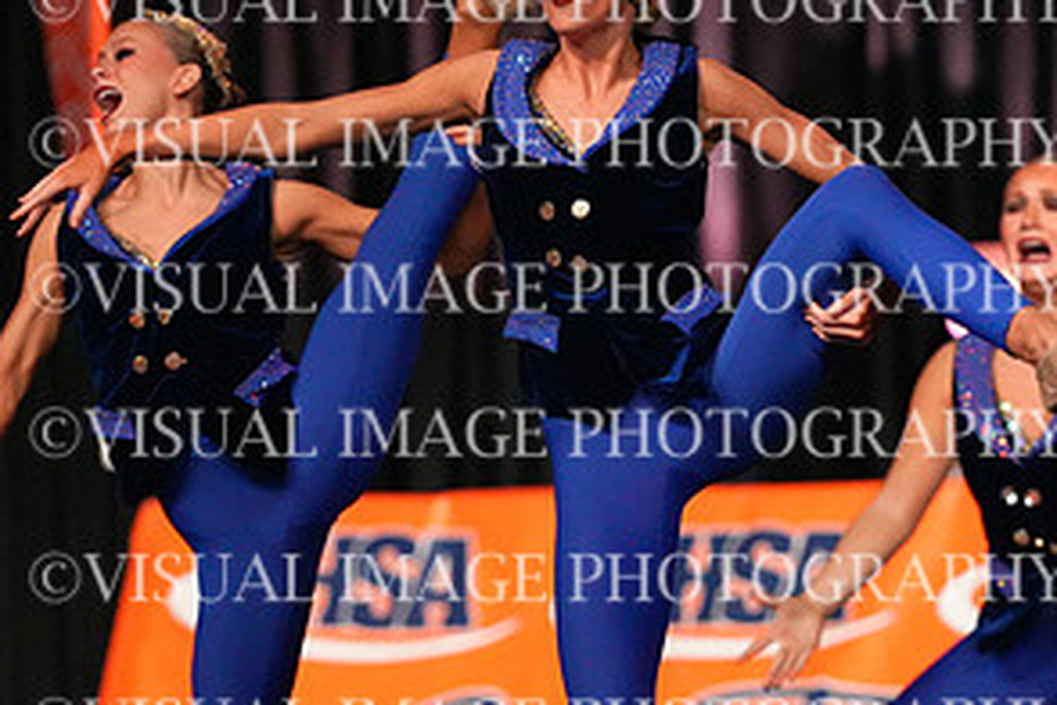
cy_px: 505
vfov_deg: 2.3
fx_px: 17351
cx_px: 550
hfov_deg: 3.5
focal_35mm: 591
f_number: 3.5
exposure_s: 1/1250
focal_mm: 300
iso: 16000
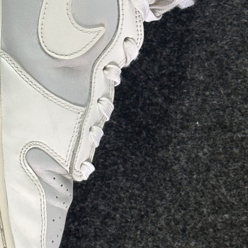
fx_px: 1127
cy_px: 27
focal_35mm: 139
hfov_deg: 12.4
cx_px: -25
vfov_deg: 12.5
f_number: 1.78
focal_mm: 6.86
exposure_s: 1/50
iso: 125
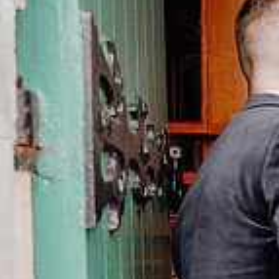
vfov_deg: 18.5
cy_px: 231
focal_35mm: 93
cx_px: 517
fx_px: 848
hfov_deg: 15.7
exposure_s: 1/200
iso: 320
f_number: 3.5
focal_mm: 27
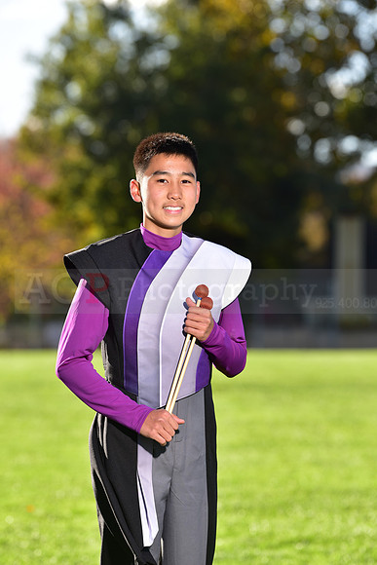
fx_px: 3140
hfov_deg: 6.9
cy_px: 282
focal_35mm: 200
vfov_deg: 10.3
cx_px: 188
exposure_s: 1/250
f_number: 5
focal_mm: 200
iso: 80
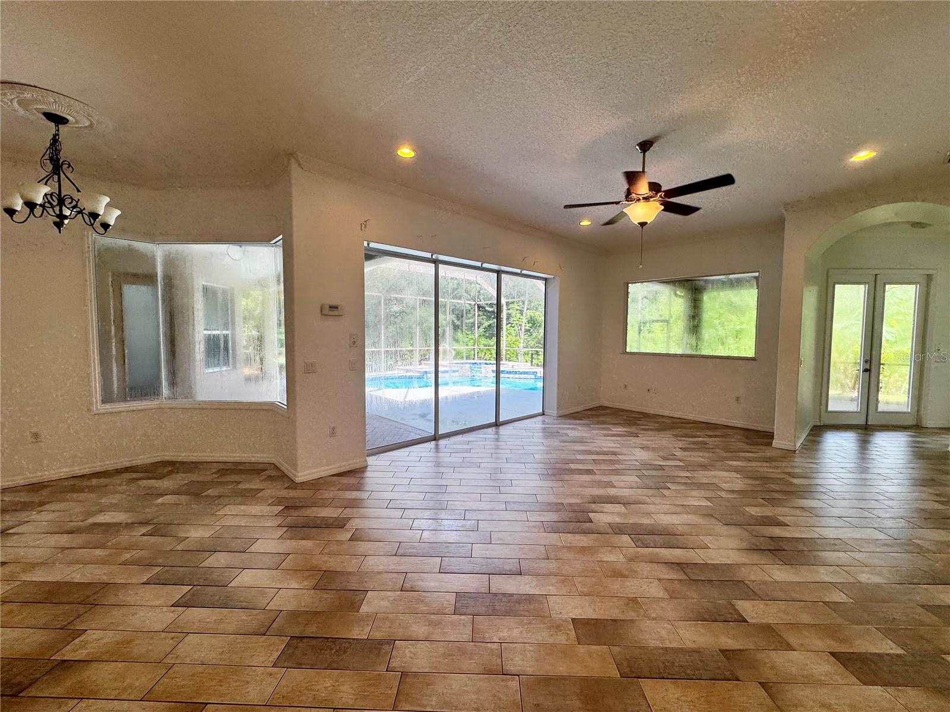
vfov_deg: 85.7
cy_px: 356
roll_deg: +0.5
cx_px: 475
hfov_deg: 102.1
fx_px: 384
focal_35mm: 14
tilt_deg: -3.2
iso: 50
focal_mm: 2.22
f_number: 2.2
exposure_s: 1/120
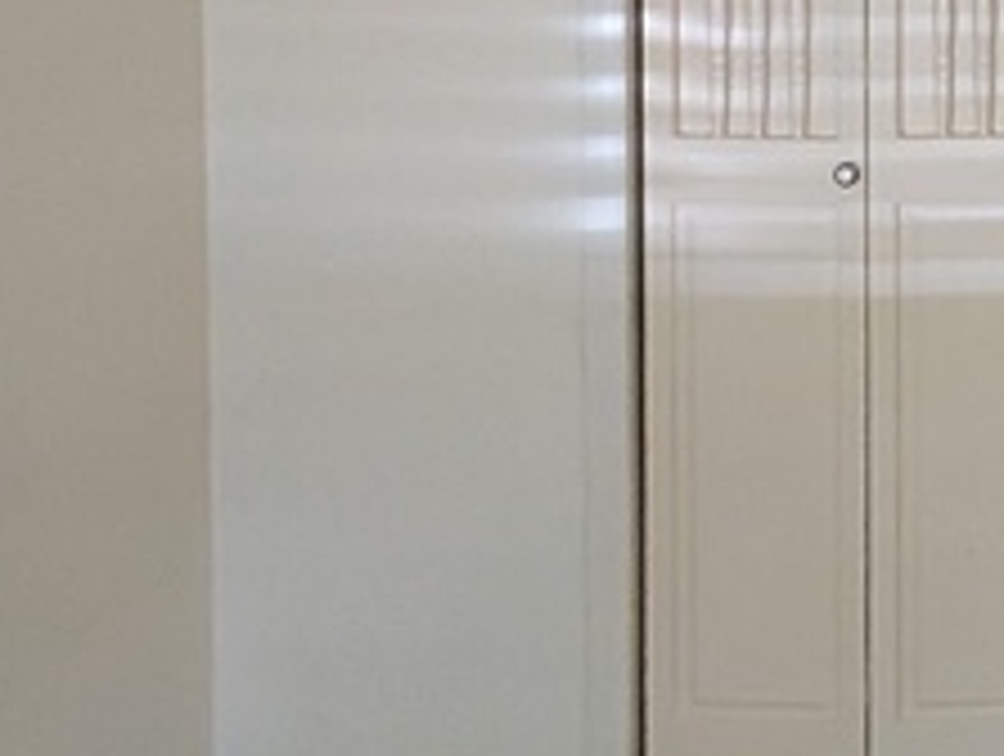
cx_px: 1688
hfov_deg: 20.0
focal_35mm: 77
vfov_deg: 18.0
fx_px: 2237
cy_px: -216
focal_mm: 2.02
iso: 317
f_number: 1.7
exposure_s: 1/44.9
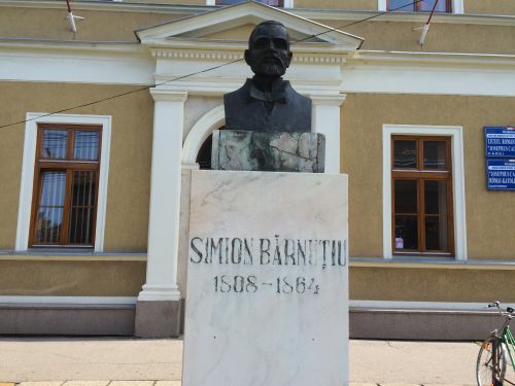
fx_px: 431
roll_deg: -1.1
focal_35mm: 29
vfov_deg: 48.2
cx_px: 258
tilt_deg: +4.2
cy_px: 193
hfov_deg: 61.7
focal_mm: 4.15
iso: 32
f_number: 2.2
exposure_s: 1/707
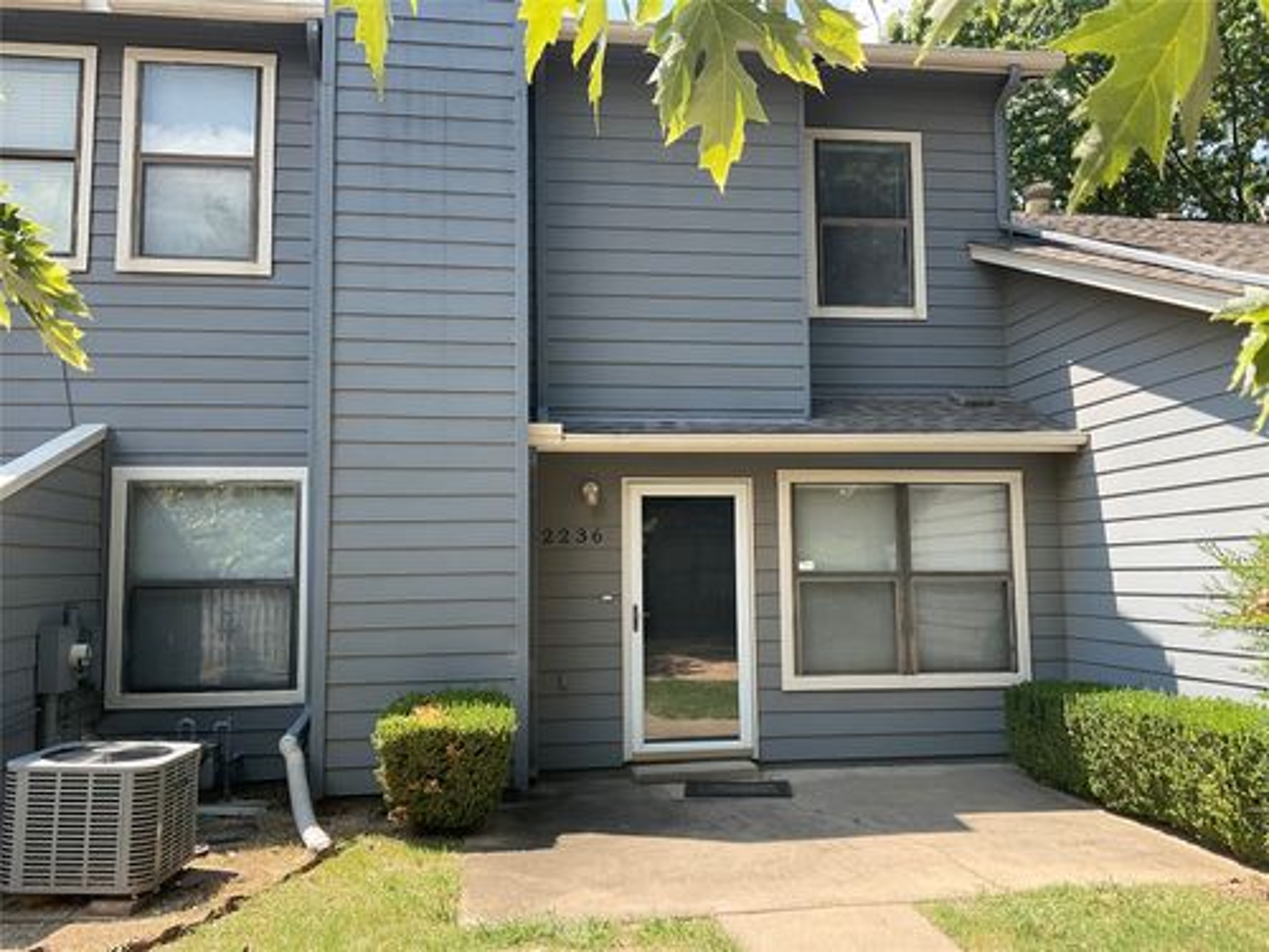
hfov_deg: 61.7
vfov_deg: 48.2
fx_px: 1063
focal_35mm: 29
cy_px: 476
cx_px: 634
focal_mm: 3
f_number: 1.8
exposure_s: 1/568
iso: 16
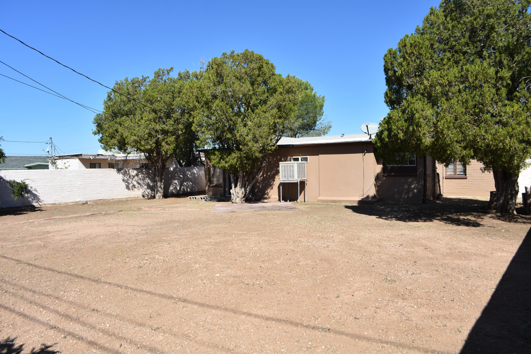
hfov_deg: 67.4
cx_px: 266
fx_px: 398
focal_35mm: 27
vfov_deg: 47.9
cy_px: 177
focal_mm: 18
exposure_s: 1/500
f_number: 8
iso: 140
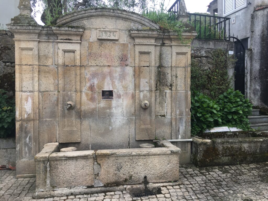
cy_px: 100
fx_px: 225
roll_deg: -0.1
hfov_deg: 61.7
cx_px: 134
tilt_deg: -1.0
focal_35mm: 29
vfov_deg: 48.2
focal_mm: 4.15
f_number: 2.2
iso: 25
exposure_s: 1/303
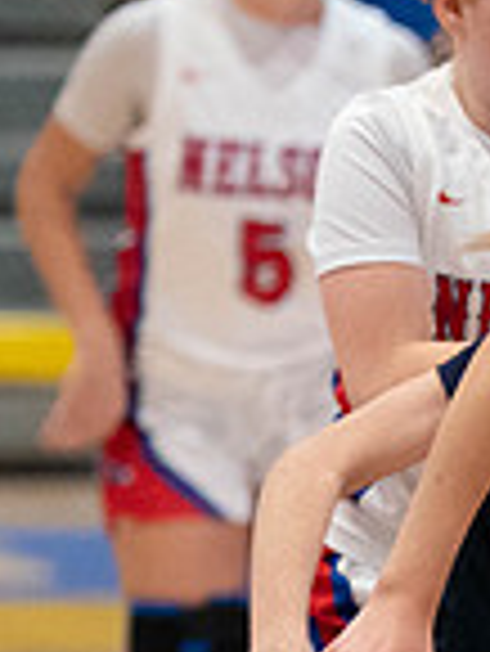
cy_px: 582
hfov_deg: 1.5
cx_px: 916
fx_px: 18563
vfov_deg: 2.0
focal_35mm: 985
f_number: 2.8
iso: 4000
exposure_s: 1/1000
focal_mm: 168
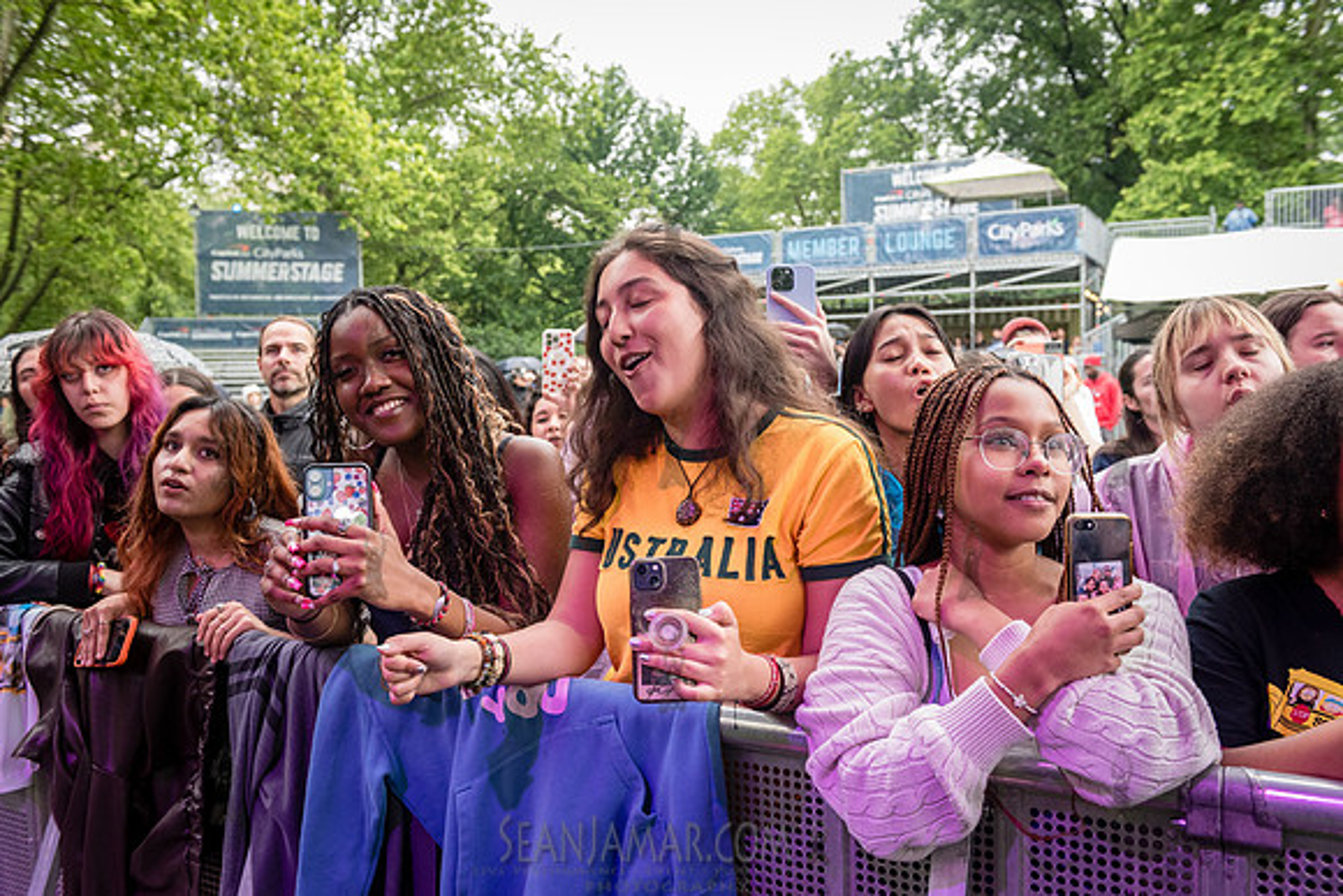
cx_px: 672
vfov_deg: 42.3
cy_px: 448
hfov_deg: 60.3
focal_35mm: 31
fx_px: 1157
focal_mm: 31
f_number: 4.5
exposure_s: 1/500
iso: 2000
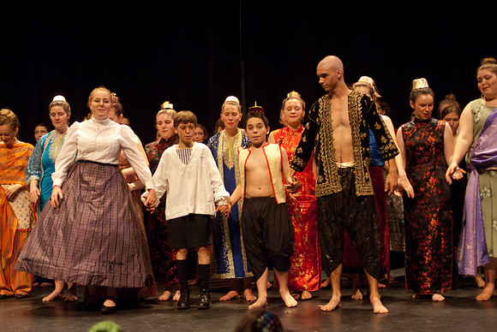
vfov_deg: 23.8
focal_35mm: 57
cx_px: 248
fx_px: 788
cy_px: 166
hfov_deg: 35.0
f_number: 2.8
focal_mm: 38
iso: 1000
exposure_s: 1/125
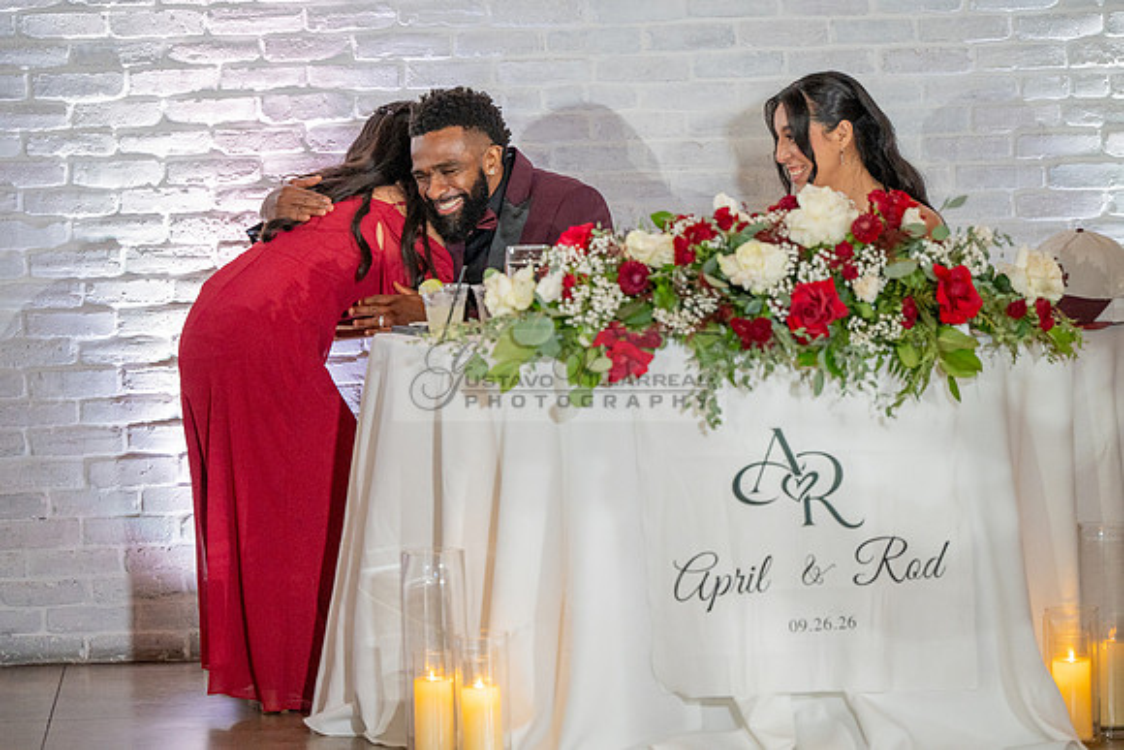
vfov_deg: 8.1
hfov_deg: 12.1
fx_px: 5309
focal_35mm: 170
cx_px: 562
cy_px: 375
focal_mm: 170
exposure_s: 1/320
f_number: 2.8
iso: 1600
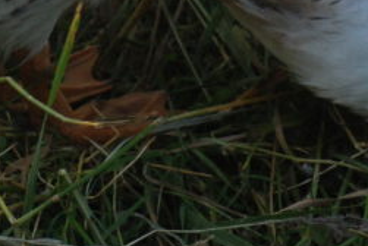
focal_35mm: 367
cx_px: 252
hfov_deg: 5.6
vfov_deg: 3.7
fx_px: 3756
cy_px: -241
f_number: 5.6
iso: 800
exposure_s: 1/500
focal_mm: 60
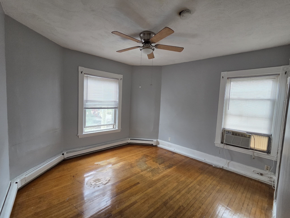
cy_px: 109
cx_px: 145
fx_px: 109
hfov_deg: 106.2
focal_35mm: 13
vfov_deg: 89.9
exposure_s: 1/120
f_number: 2.2
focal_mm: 2.2
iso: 250
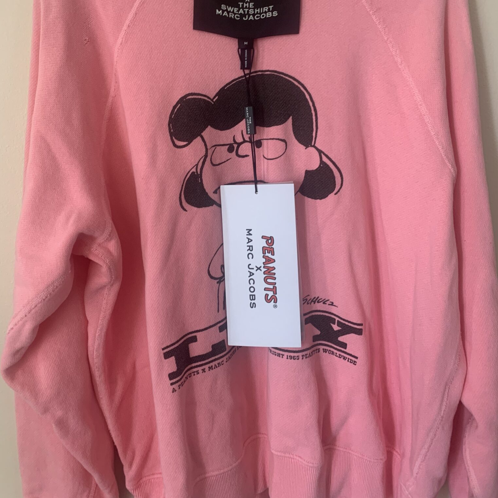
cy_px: 163
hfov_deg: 52.5
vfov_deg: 51.5
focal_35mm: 31
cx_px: 251
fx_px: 505
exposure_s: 1/60
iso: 100
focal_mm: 4.25
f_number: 1.8
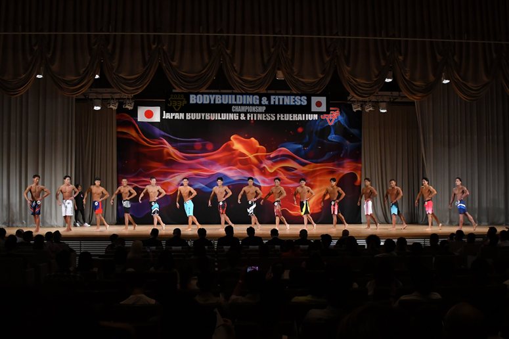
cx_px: 254
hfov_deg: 46.4
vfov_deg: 31.9
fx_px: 594
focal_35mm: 42
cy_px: 170
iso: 3200
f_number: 5.6
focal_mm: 28
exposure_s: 1/400
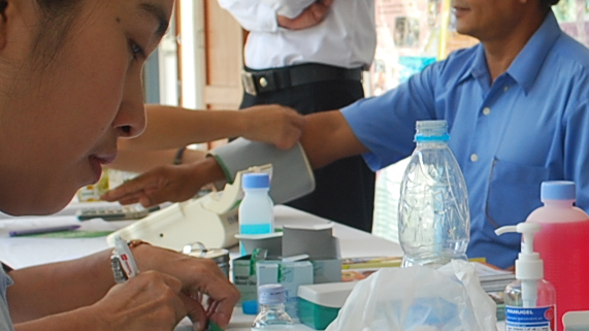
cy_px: 132
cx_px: 613
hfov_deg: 16.4
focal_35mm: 128
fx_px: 1999
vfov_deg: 9.5
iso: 200
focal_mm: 24
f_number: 7.1
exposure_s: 1/40
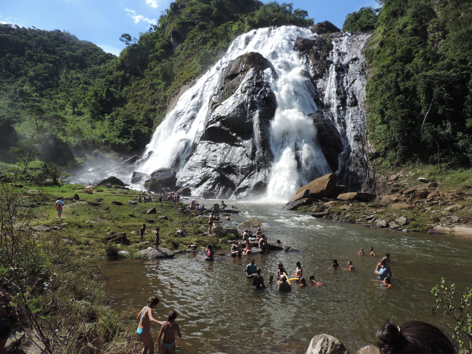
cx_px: 236
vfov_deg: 56.8
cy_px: 177
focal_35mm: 24
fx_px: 327
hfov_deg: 71.6
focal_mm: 4.3
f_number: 3
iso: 80
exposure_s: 1/1000
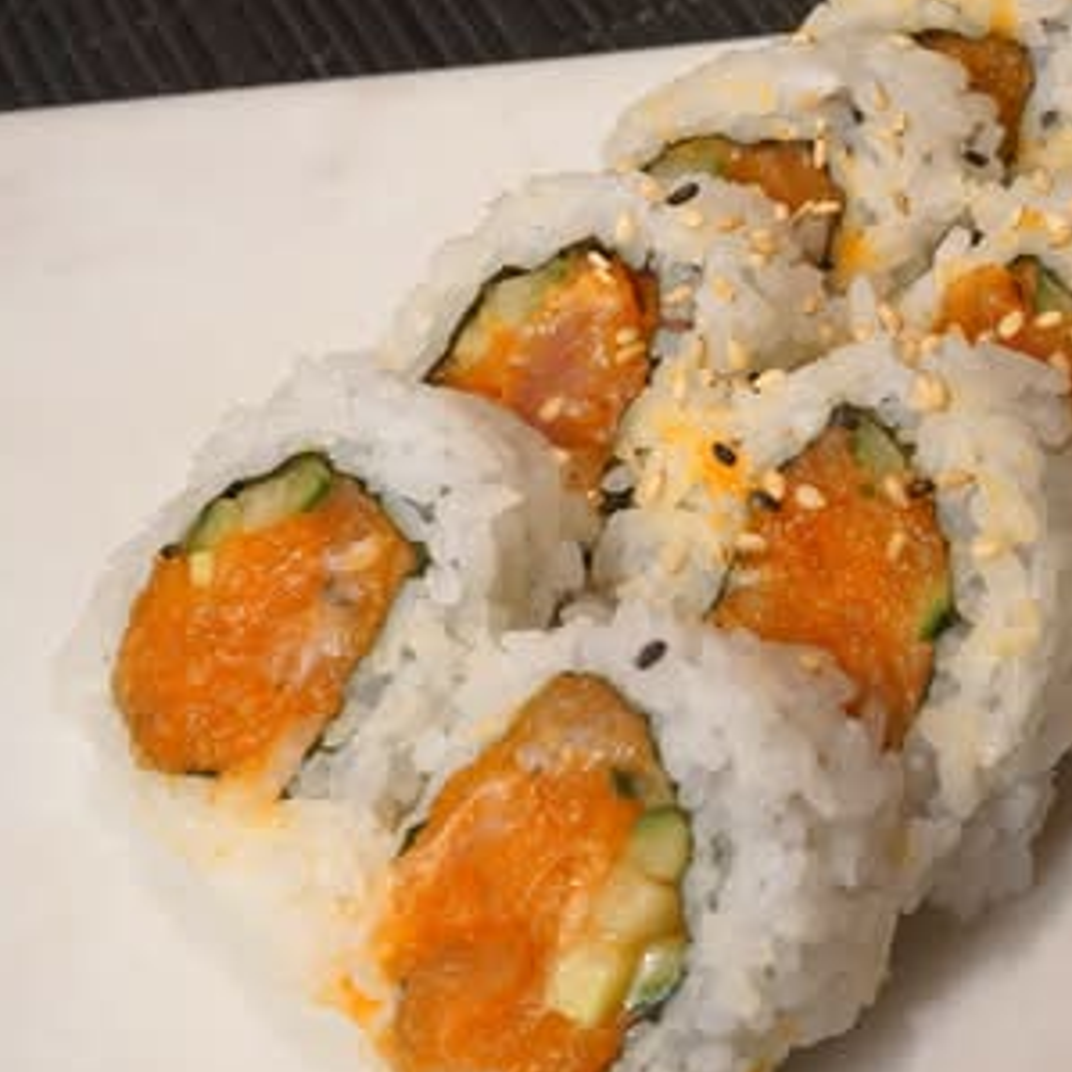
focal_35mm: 62
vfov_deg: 27.7
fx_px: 2172
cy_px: 470
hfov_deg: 27.2
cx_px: 853
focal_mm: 33
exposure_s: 1/15
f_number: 11
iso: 1250
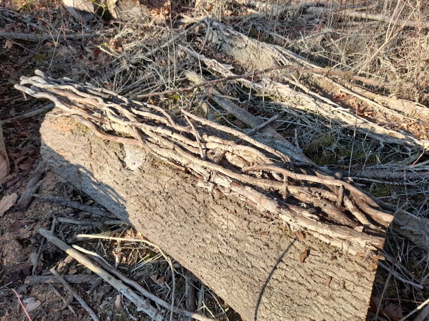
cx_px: 214
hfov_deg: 69.4
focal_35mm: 25
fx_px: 310
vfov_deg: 54.9
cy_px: 160
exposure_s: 1/183
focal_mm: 4.6
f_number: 2
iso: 20
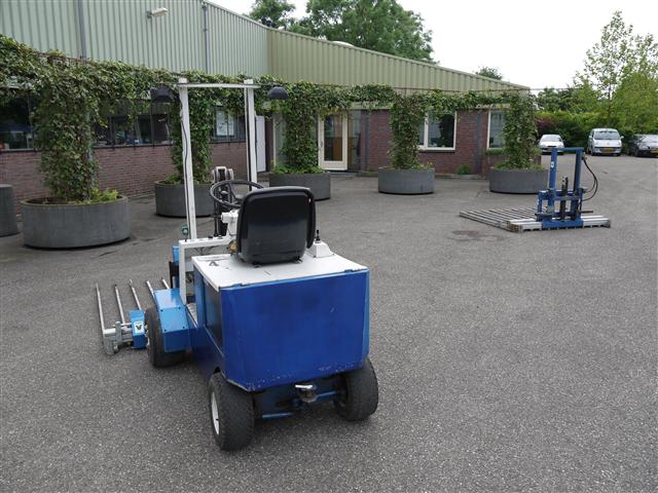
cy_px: 246
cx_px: 329
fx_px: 532
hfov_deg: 63.4
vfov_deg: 49.7
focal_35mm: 28
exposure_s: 1/320
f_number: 6.3
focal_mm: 14
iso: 100
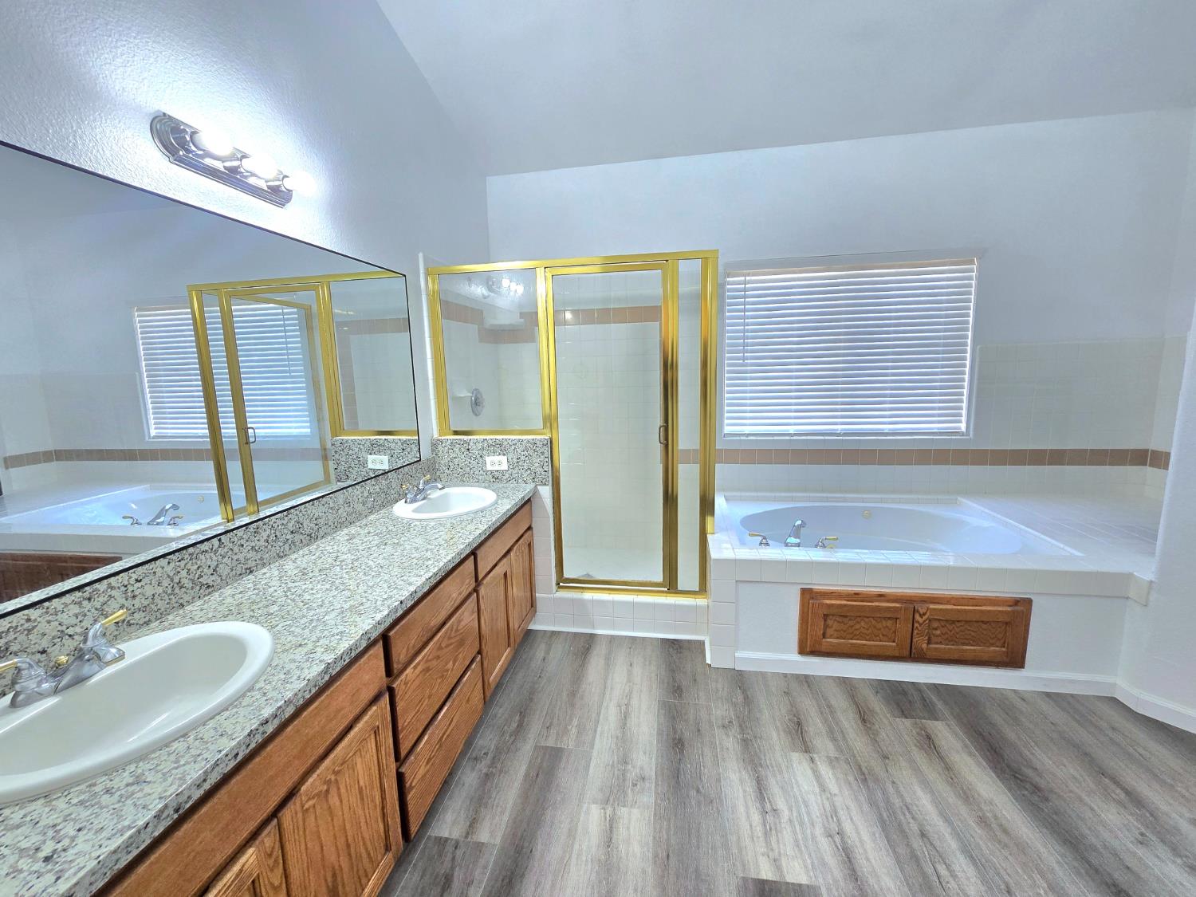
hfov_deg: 106.2
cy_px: 448
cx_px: 598
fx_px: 449
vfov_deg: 89.9
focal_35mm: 13
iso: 100
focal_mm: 2.2
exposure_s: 1/60.2
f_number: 2.2
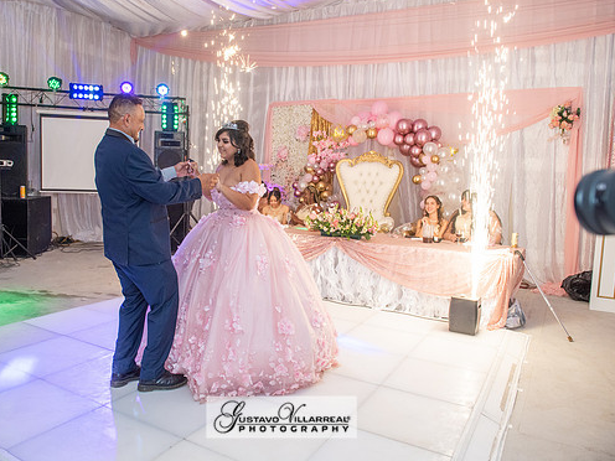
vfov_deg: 51.3
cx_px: 281
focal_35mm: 27
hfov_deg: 65.2
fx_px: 480
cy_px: 225
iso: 1250
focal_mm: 24
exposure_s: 1/160
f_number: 4
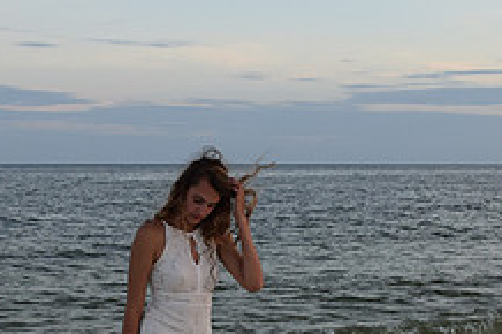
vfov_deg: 15.2
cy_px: 342
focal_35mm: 88
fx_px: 1226
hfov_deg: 22.8
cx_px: 99
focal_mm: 22
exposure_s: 1/100
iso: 400
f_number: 5
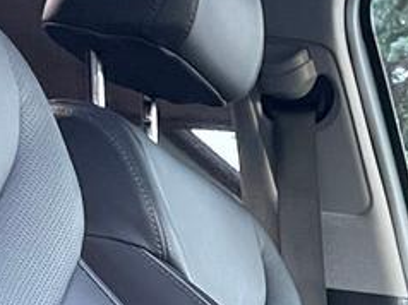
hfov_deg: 12.3
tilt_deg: -2.4
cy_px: 667
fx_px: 1648
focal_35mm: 140
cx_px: 843
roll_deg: -1.2
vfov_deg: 9.6
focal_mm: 4.2
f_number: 1.6
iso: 640
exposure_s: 1/40
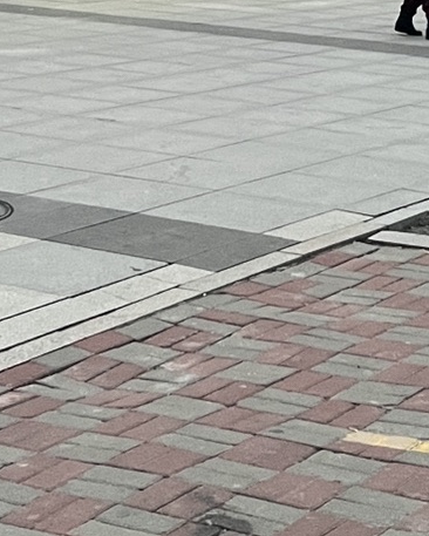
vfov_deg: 16.3
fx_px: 1760
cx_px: 250
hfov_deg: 13.9
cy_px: -181
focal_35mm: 111
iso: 320
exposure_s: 1/60
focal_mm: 5.1
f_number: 1.6
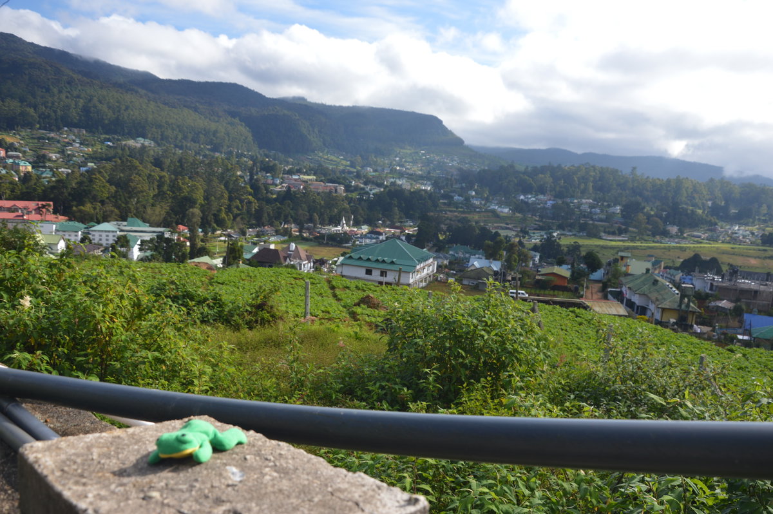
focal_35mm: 33
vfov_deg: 39.9
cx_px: 386
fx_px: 708
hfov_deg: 57.3
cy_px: 257
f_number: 5.6
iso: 125
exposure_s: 1/125
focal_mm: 22
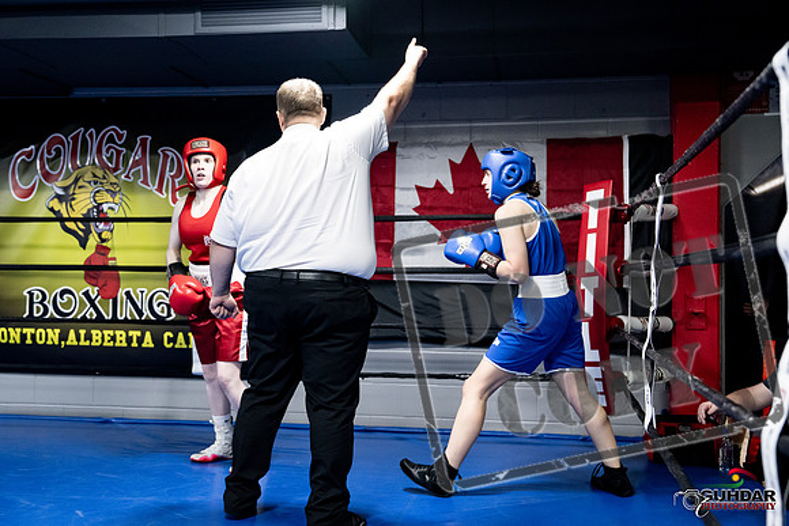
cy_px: 264
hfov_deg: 46.6
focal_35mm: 42
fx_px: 916
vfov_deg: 32.1
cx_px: 379
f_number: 2.8
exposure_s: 1/1000
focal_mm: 39
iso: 6400
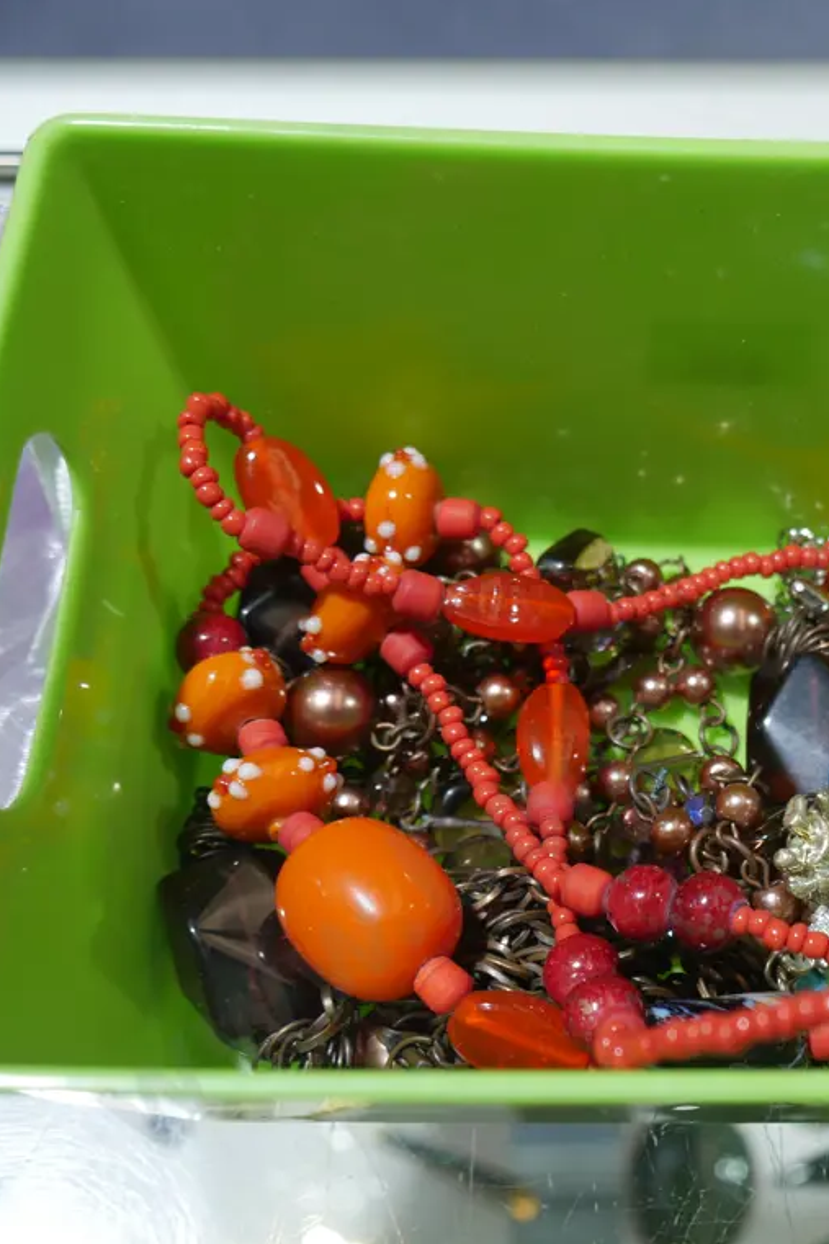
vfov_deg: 35.6
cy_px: 625
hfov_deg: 23.4
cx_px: 782
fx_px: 1935
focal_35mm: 56
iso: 320
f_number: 4.5
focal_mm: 20
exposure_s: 1/60
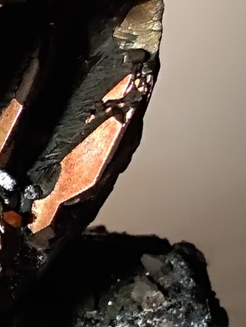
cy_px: 167
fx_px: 1013
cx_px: -131
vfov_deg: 18.4
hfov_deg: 13.0
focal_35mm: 107
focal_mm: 3.54
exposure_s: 1/100
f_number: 2
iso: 186
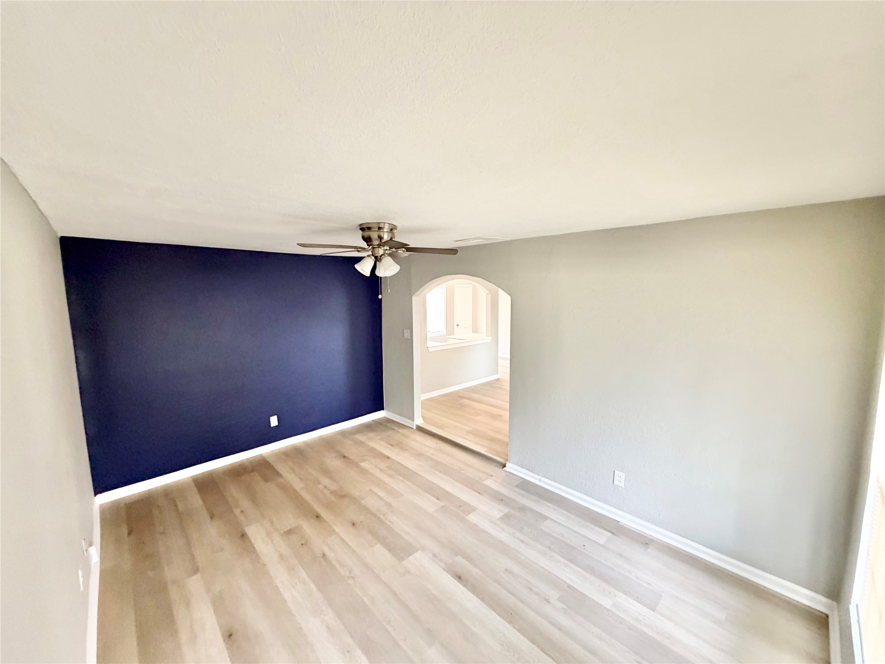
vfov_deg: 85.7
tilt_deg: -5.8
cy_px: 332
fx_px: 358
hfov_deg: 102.1
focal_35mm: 14
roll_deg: +1.4
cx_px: 442
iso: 320
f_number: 2.2
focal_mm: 2.22
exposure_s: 1/60
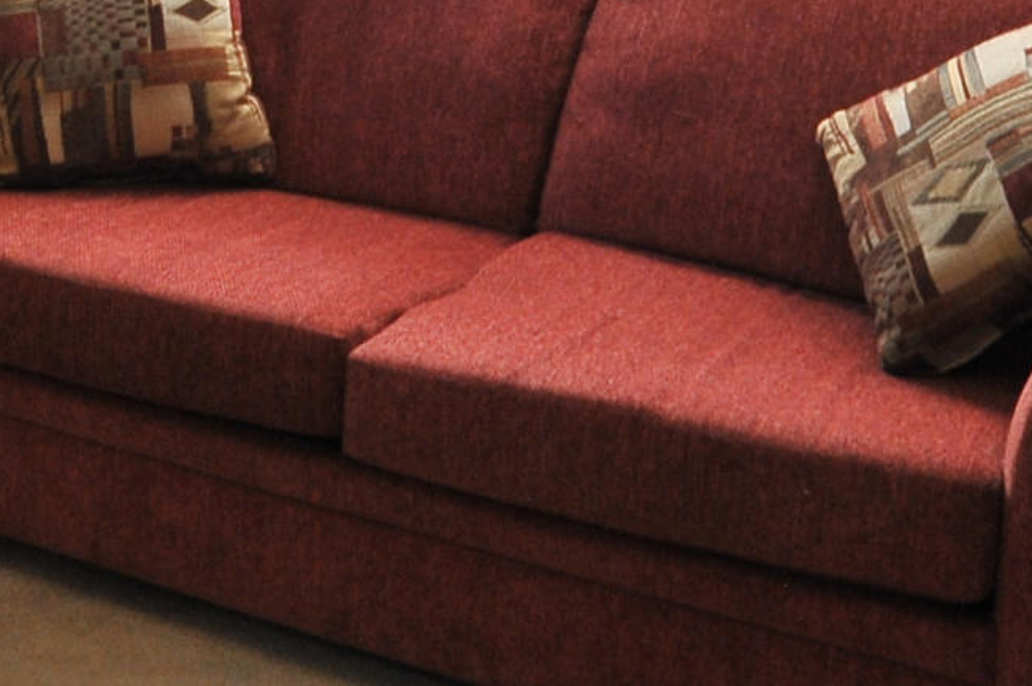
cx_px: -49
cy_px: -217
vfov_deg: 15.6
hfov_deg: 23.3
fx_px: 2377
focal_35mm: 83
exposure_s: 1/30
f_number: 9
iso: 1250
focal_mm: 18
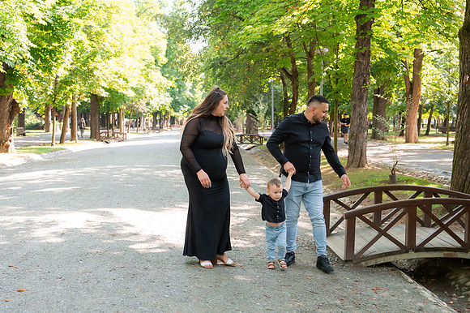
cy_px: 178
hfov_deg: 43.1
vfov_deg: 29.4
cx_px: 235
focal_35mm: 46
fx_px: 595
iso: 320
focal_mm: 40
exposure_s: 1/200
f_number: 3.5
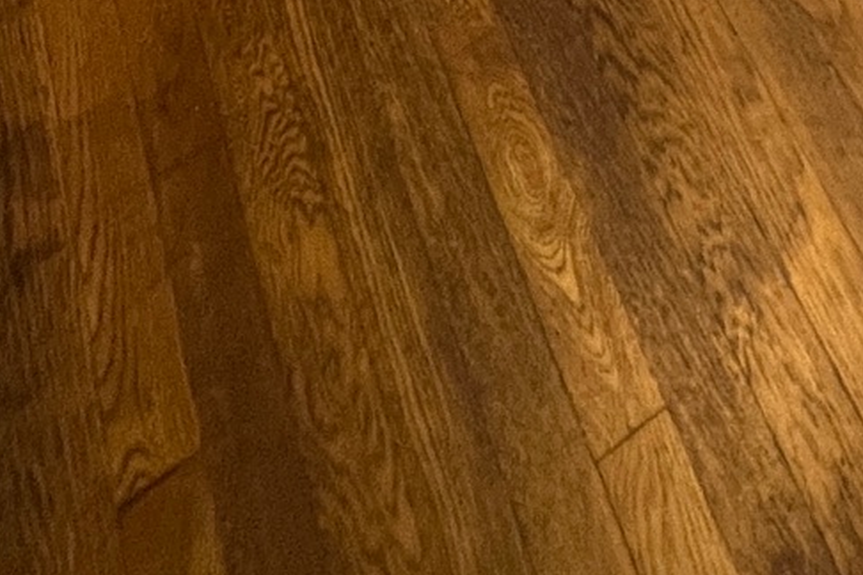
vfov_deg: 11.1
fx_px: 1366
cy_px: -1200
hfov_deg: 33.6
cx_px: 742
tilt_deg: -15.3
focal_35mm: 57
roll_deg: -0.1
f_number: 1.8
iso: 160
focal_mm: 1.57
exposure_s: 1/99
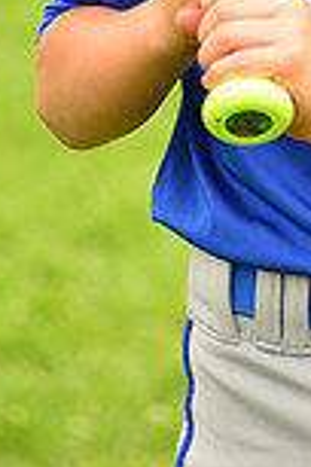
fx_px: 7852
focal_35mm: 606
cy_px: -351
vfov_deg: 3.4
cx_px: 395
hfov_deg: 2.3
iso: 125
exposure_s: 1/250
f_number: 5
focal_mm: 160
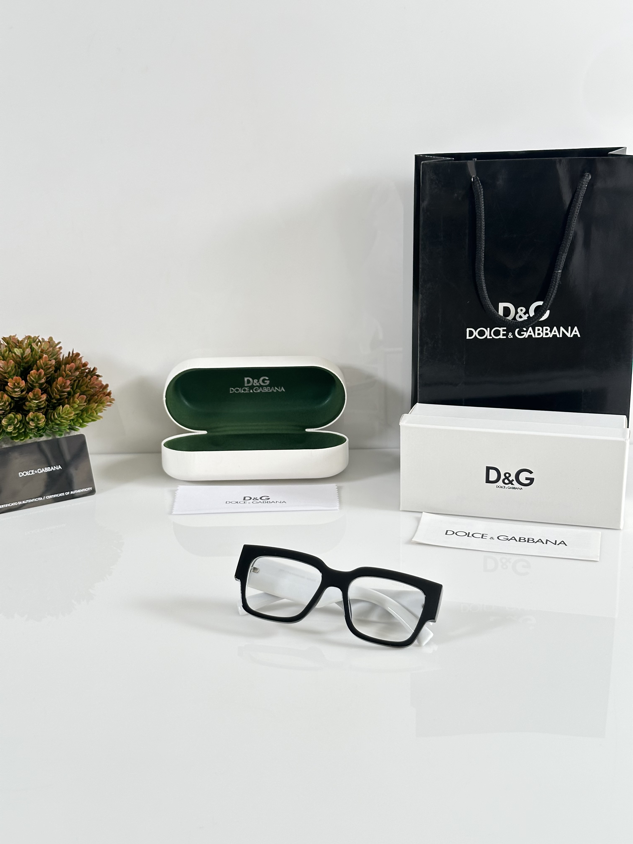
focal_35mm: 48
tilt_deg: -20.7
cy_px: 422
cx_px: 316
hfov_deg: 30.3
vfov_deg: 39.7
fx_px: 1170
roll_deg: +1.6
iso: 80
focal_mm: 6.86
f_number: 1.78
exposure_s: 1/115
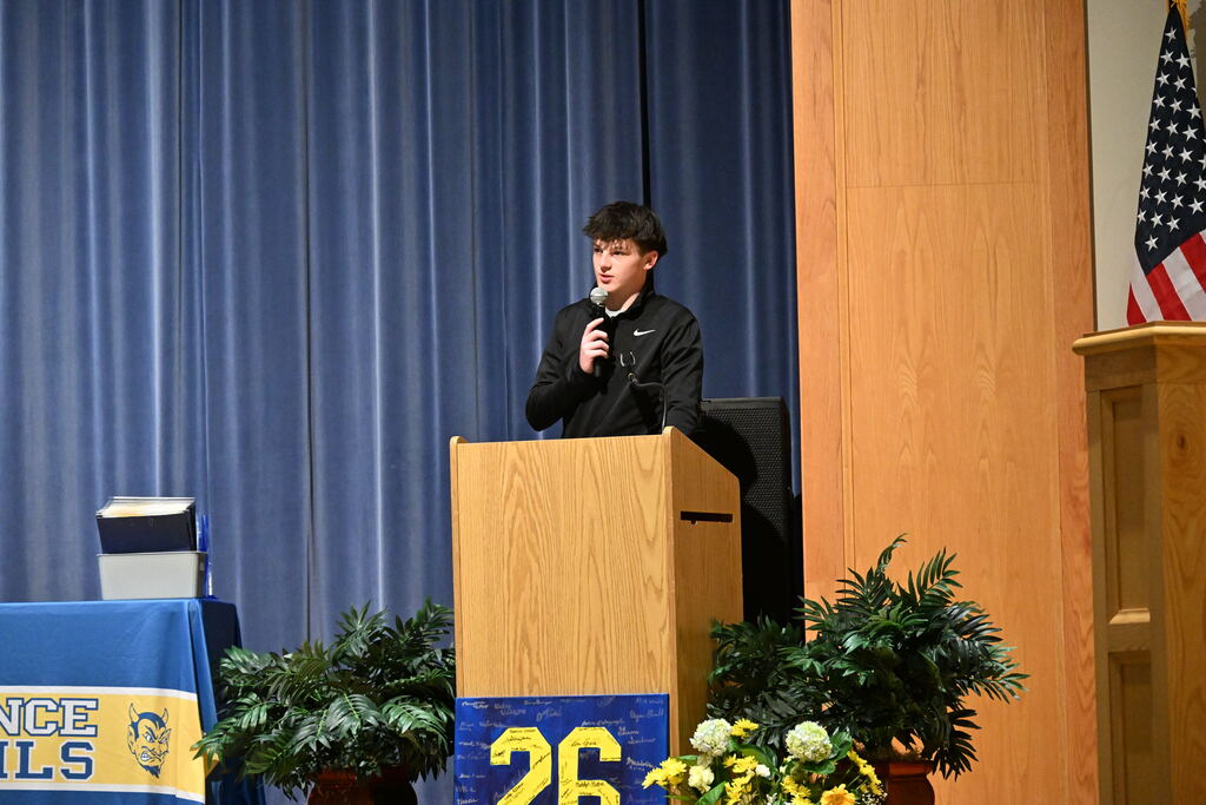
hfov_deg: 15.8
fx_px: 4355
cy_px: 402
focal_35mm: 130
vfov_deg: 10.6
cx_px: 603
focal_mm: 130
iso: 12800
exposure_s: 1/125
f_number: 6.3
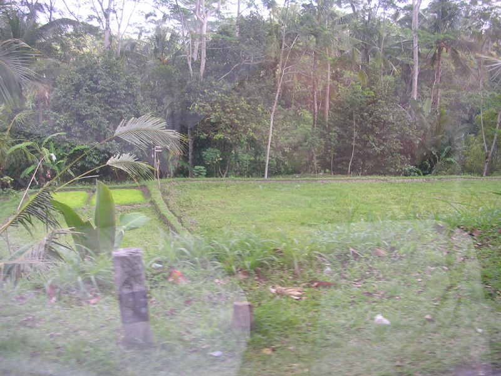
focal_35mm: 38
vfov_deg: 37.7
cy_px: 188
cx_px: 250
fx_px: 550
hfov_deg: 49.0
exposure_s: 1/46.8
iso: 50
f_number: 2.8
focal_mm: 5.8
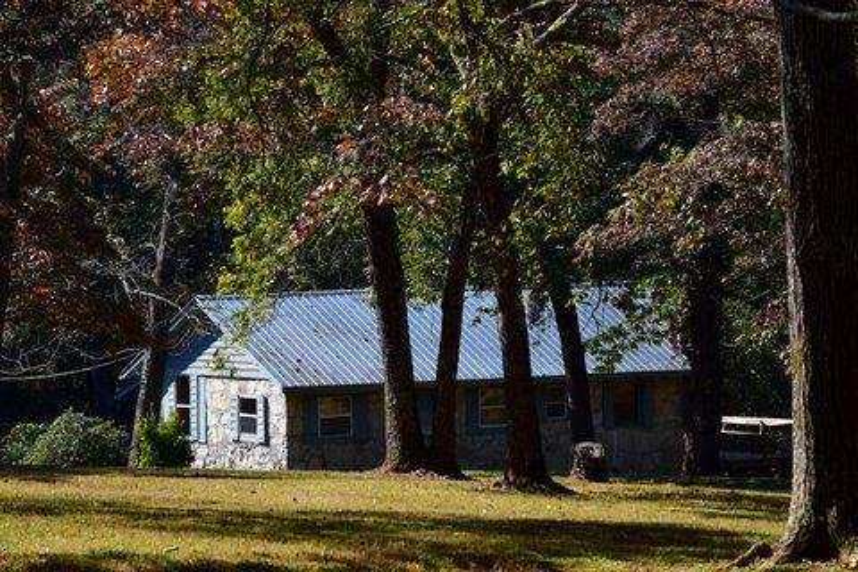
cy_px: 286
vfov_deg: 6.8
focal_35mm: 202
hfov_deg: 10.2
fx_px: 4826
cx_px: 429
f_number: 10
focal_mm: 135
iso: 400
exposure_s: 1/320
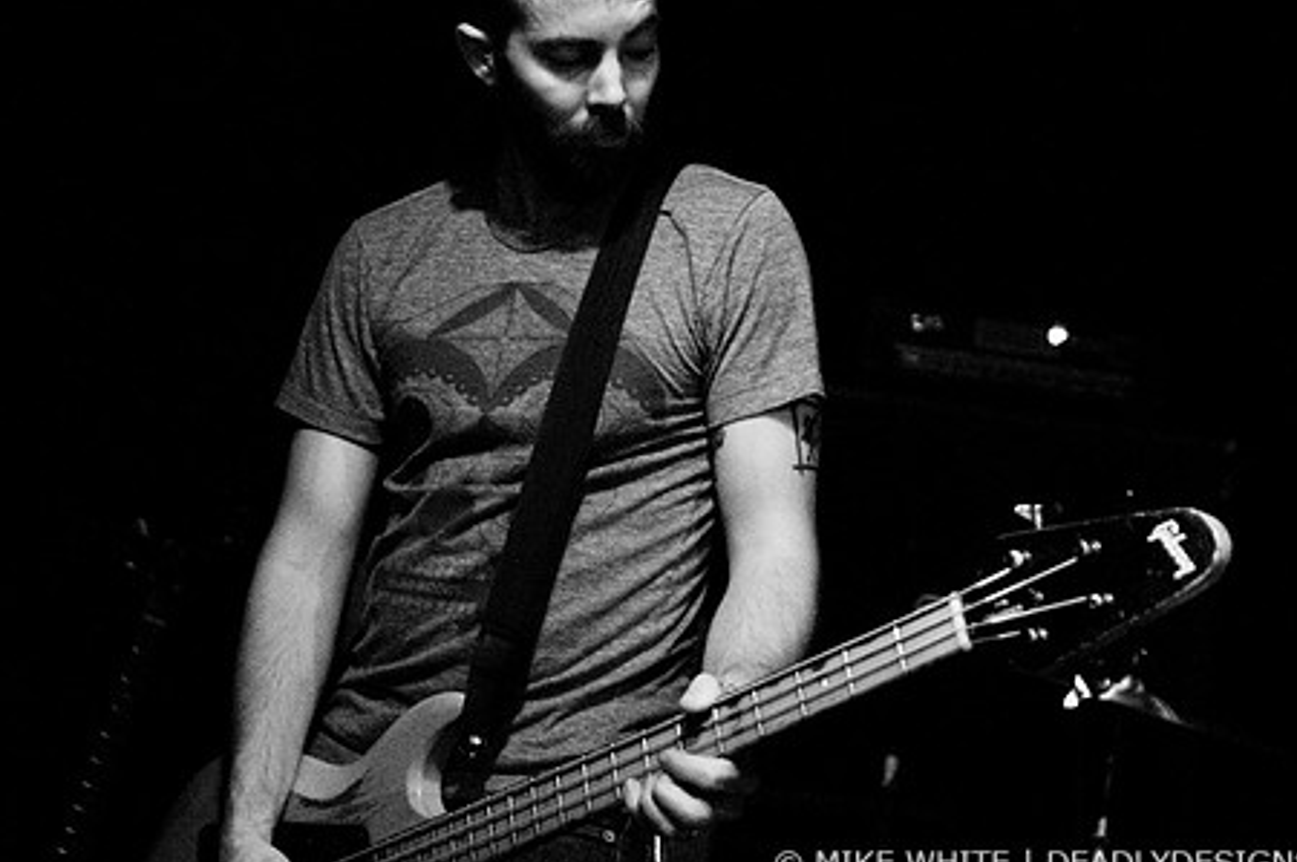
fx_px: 2087
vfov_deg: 23.3
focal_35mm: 58
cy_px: 333
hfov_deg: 34.5
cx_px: 576
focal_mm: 30
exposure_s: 1/40
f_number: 1.4
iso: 1000
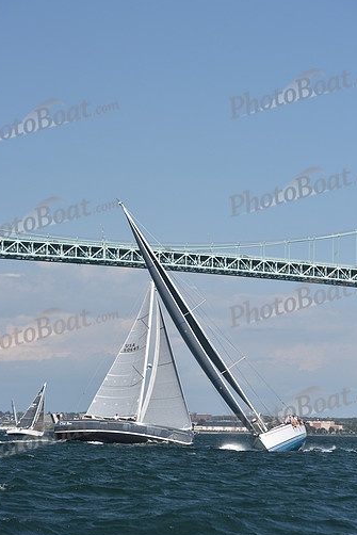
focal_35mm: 134
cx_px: 174
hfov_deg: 10.2
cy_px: 260
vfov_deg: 15.3
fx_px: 1992
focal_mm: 116
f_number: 5.6
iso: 250
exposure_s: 1/1000
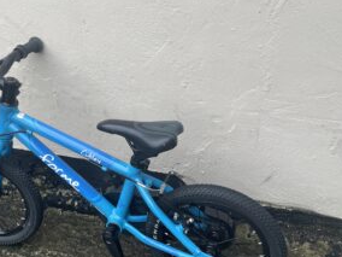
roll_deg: +7.1
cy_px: 134
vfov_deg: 32.9
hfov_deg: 42.6
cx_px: 125
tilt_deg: -33.4
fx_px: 435
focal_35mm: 44
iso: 80
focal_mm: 4.2
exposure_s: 1/121
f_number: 1.6
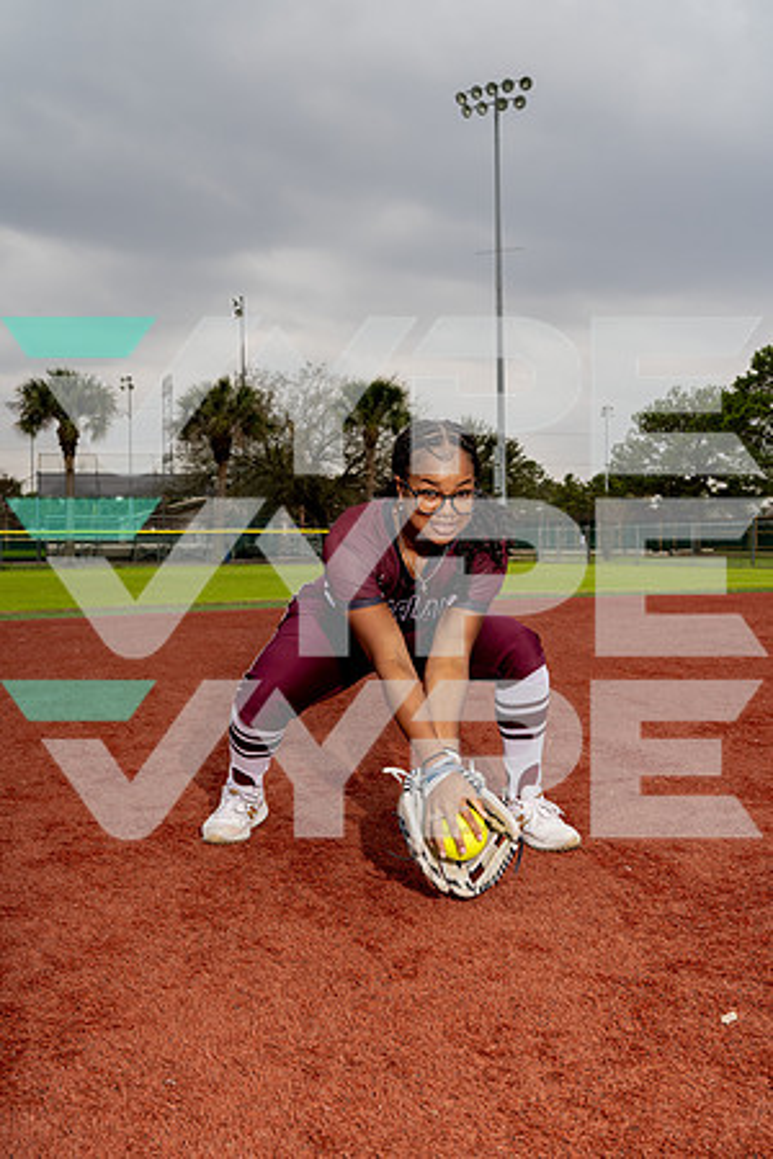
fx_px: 1127
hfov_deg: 37.9
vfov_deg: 54.4
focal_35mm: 35
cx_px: 386
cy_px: 580
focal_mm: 35
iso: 100
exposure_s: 1/250
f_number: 7.1
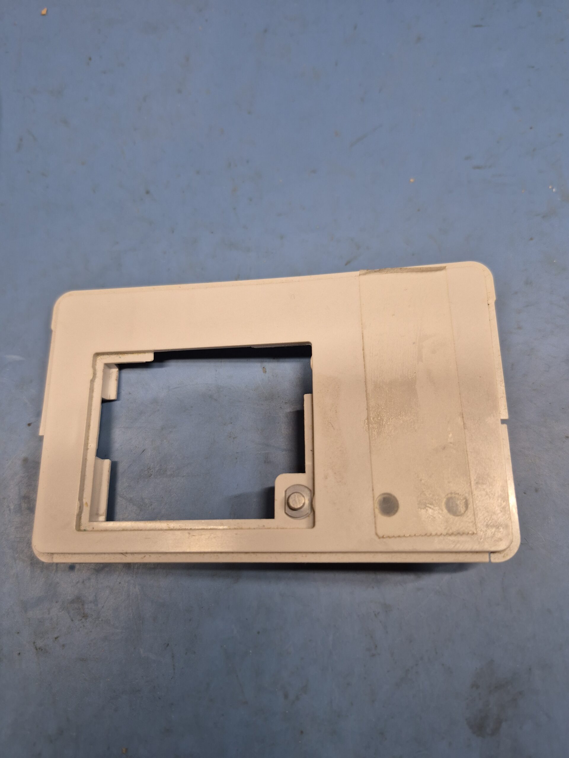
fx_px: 504
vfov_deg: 73.9
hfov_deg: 58.9
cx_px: 284
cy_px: 379
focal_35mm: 23
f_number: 1.8
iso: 250
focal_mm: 5.4
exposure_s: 1/120
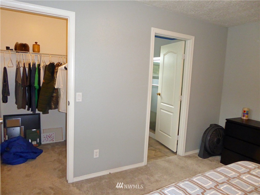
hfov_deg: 69.4
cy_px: 98
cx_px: 130
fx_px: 188
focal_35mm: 25
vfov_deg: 54.9
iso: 800
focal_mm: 4.3
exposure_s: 1/60
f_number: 3.3
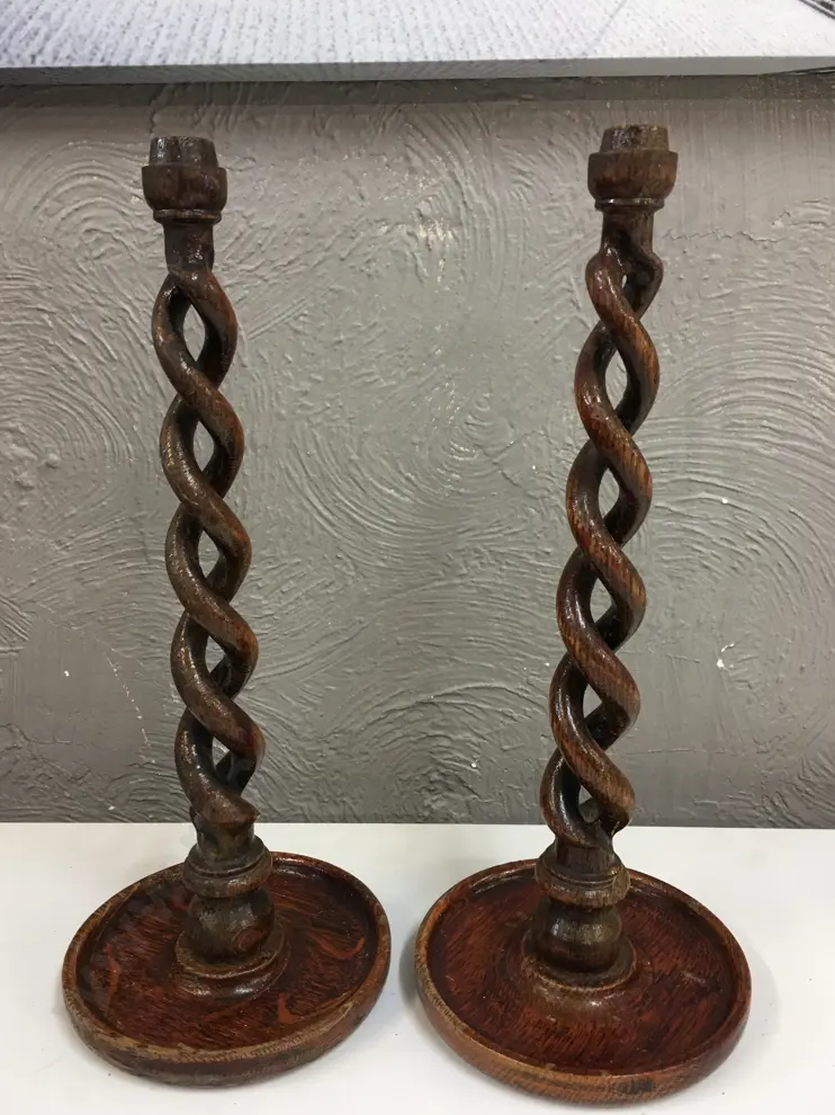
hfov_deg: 46.8
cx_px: 410
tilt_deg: -13.7
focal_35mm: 30
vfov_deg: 60.0
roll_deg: -0.1
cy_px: 564
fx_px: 965
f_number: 2.2
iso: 50
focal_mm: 4.15
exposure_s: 1/17
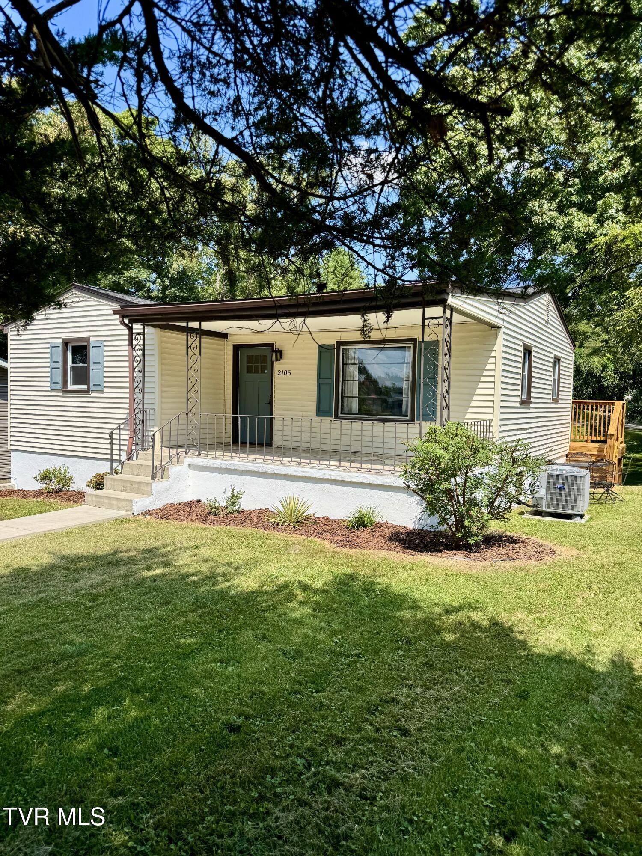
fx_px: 593
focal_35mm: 24
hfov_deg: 56.8
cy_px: 428
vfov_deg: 71.6
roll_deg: -0.8
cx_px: 321
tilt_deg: -3.2
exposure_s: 1/4608
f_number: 1.78
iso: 80
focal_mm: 6.76
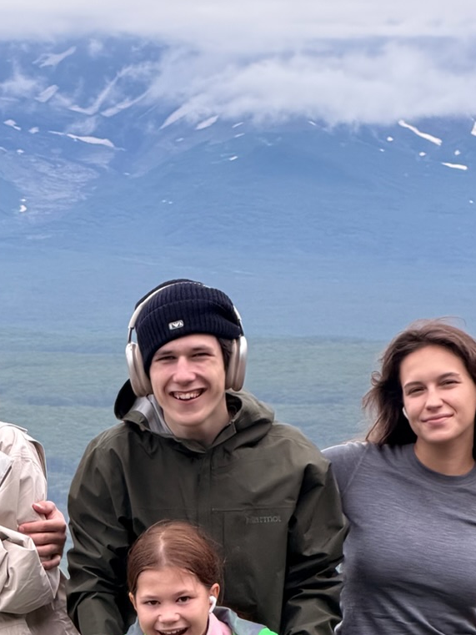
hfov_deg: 5.5
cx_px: 58
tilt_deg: -3.7
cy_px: 632
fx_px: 4931
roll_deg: -0.8
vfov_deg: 7.3
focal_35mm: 269
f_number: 2.8
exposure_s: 1/403
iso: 50
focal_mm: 16.89
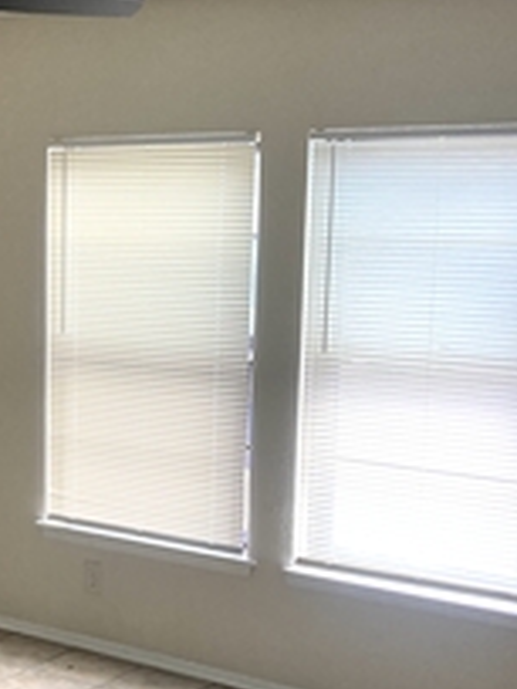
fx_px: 1314
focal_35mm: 66
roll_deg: +2.1
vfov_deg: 29.1
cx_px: 17
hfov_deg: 21.6
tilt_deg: -4.9
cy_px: 476
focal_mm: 3.99
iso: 80
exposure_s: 1/121
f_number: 1.8
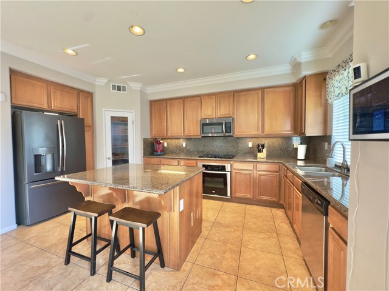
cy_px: 146
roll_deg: +0.4
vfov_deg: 85.7
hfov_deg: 102.1
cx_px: 194
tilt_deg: -2.5
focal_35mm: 14
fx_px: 157
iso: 160
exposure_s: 1/120
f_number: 2.2
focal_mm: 2.22
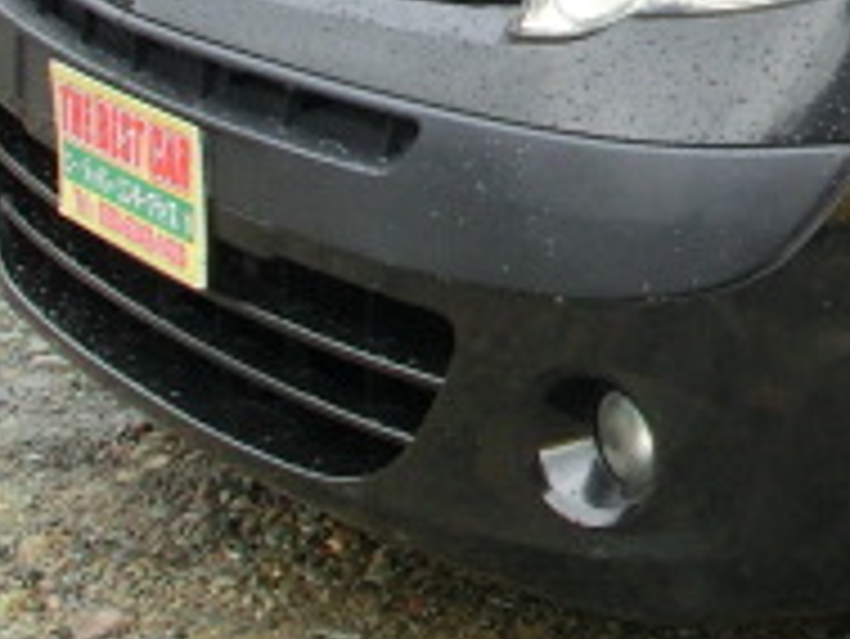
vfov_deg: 11.7
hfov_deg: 14.6
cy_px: -58
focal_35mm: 125
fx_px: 3071
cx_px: 1286
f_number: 3.9
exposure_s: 1/60
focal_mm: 6.61
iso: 250
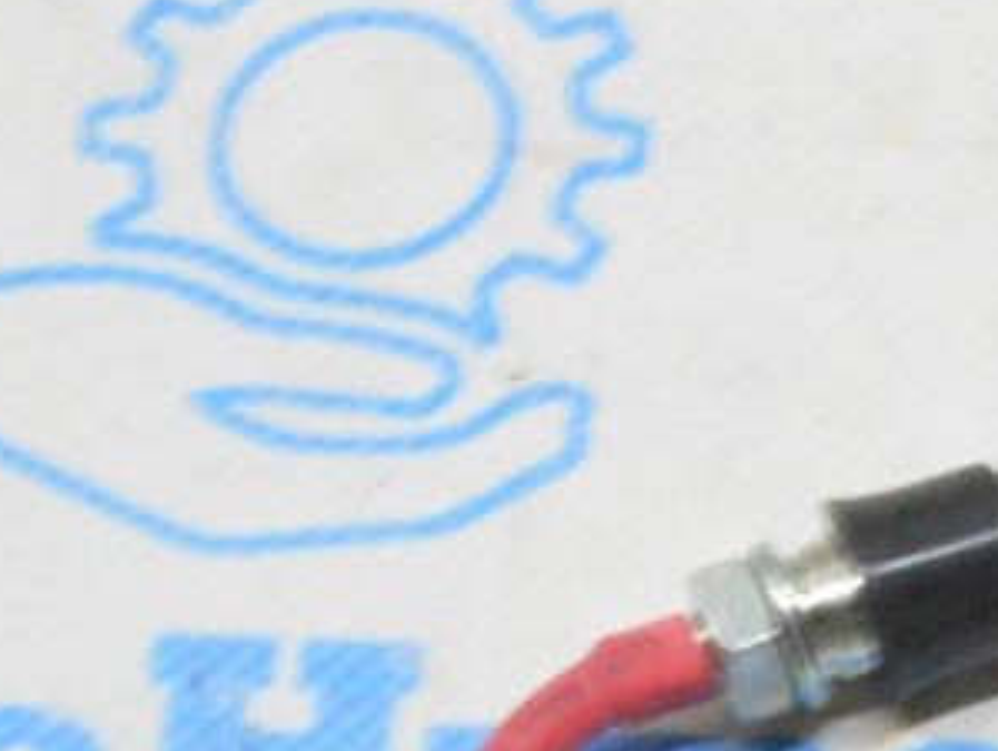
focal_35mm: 207
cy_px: 769
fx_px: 5975
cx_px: 1365
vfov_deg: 7.2
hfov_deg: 9.4
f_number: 20
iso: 6400
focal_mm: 42
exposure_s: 1/15
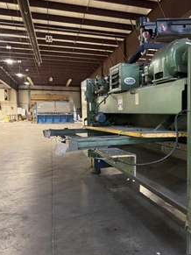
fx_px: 243
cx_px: 143
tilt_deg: -4.5
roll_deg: +0.7
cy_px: 127
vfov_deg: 55.4
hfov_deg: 41.7
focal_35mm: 33
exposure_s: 1/40
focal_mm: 6.76
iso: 640
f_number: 1.78
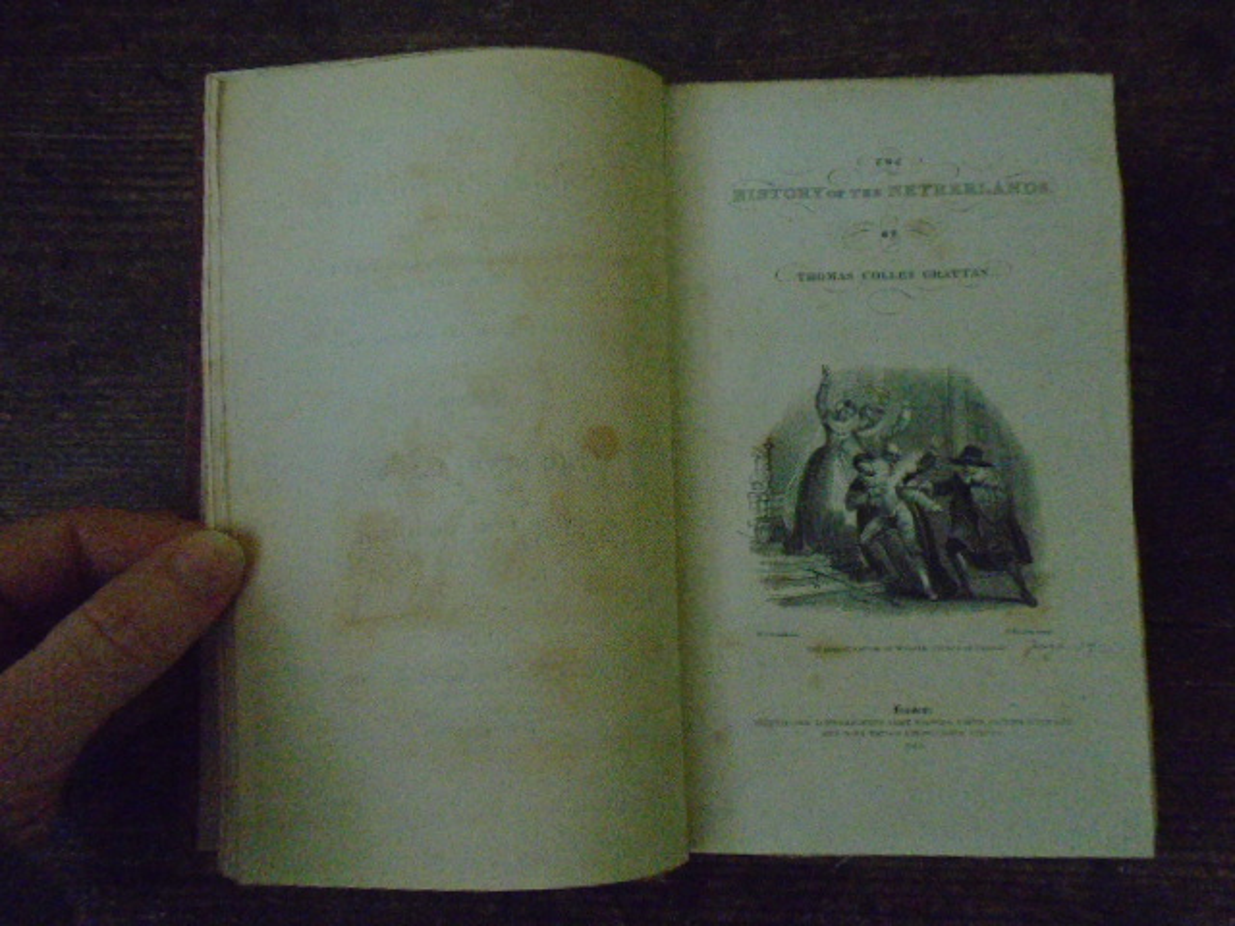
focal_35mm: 26
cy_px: 463
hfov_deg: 67.3
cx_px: 618
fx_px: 928
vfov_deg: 53.1
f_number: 3.2
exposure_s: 1/160
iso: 800
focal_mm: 4.6
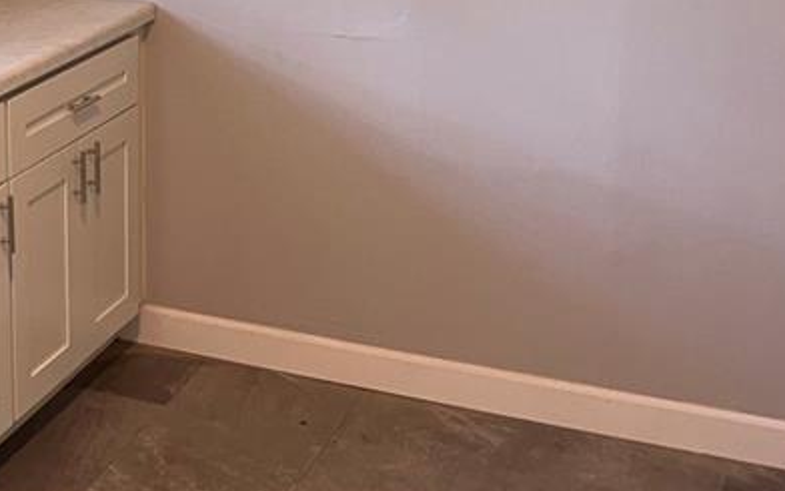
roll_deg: +0.4
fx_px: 1540
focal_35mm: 72
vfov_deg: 17.8
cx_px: 10
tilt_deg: -13.0
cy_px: 26
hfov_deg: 27.1
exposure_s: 1/60
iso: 400
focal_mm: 5.1
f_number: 1.6
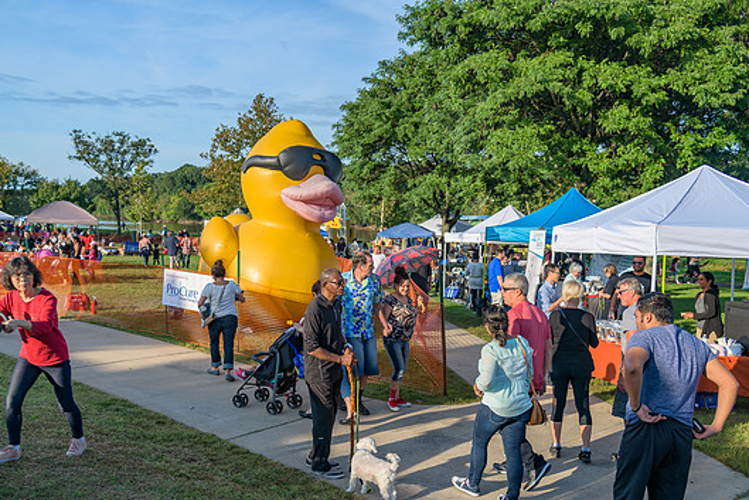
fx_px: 708
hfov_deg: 55.8
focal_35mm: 34
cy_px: 268
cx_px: 357
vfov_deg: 38.9
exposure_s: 1/200
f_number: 4
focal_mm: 31
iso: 64
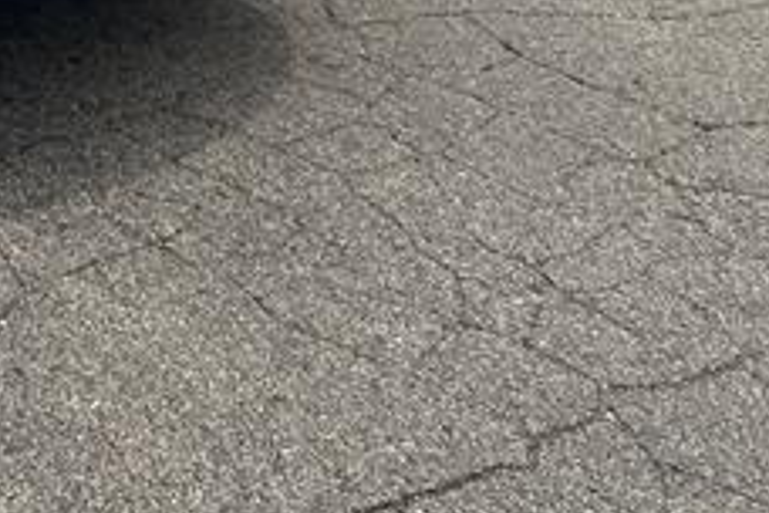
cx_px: -121
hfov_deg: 24.5
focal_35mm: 76
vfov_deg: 16.2
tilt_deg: -11.3
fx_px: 1623
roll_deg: +0.5
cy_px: -280
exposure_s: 1/5319
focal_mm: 5.7
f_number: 1.5
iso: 50
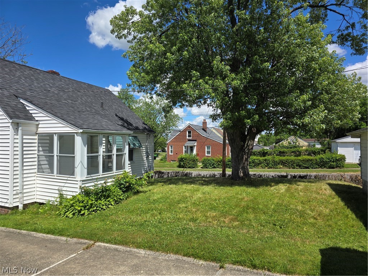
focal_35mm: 23
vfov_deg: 58.9
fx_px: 245
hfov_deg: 73.9
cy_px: 138
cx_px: 184
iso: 12
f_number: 1.7
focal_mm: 6.3
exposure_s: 1/939
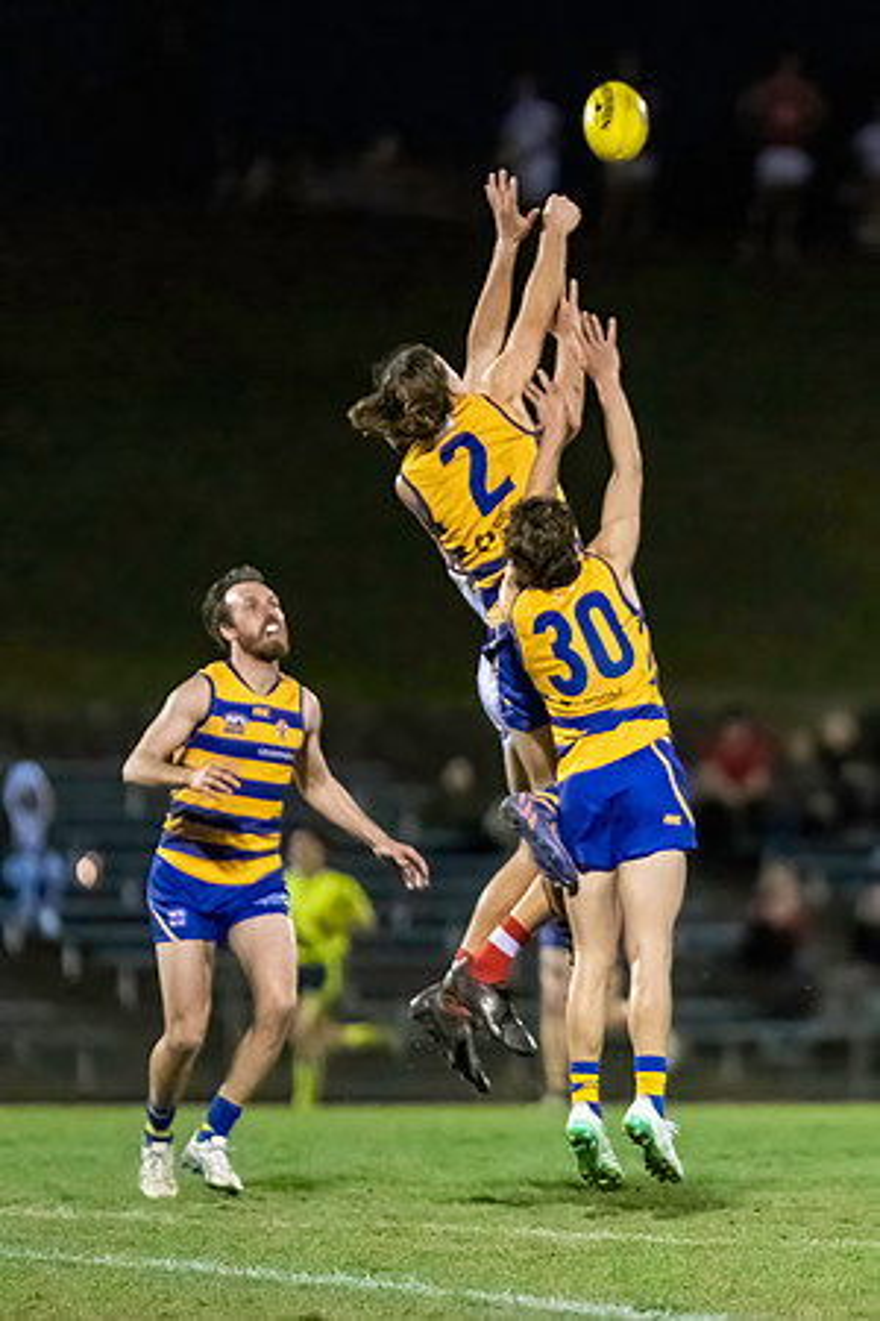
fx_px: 20802
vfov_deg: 3.6
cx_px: 959
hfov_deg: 2.4
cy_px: 754
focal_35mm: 567
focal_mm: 300
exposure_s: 1/1250
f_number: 2.8
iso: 10000
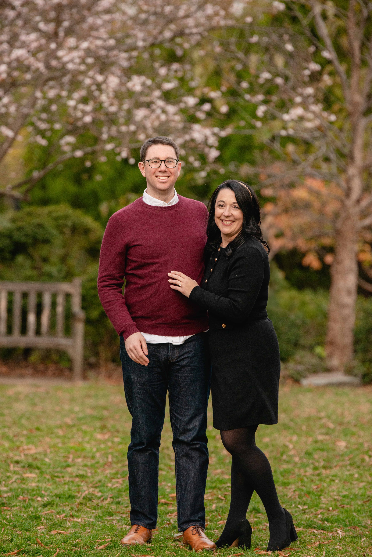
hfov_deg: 6.9
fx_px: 3097
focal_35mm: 200
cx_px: 186
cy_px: 278
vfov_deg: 10.3
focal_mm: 200
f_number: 4
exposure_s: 1/500
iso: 1250
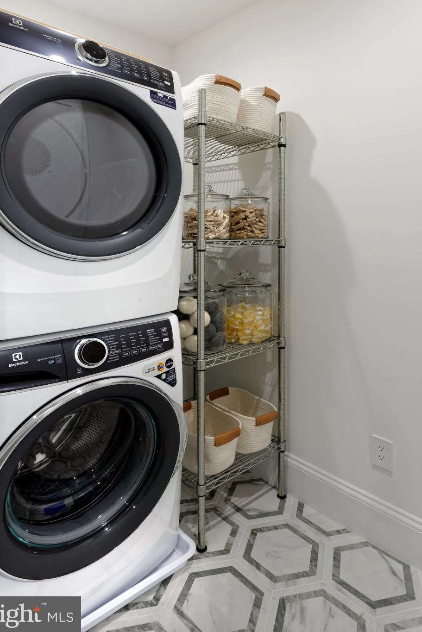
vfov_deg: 89.6
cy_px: 279
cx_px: 203
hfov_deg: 67.4
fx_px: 316
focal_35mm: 18
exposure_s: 1/2.5
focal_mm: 16
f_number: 13
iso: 320
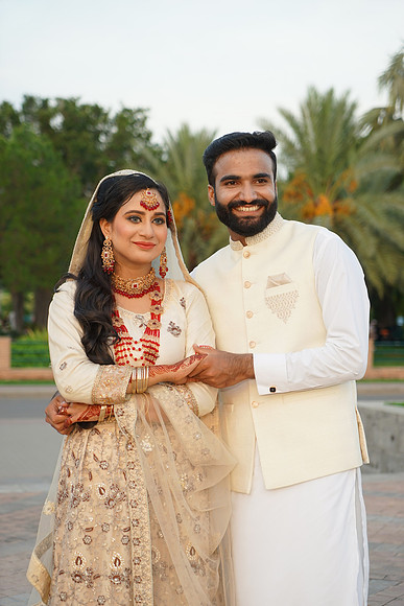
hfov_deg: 19.5
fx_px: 1178
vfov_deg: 28.8
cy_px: 303
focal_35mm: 70
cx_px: 202
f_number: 4
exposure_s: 1/200
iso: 400
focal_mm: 70
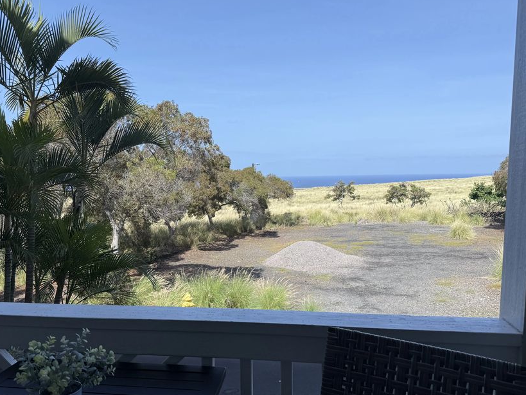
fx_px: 456
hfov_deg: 59.8
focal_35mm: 30
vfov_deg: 46.6
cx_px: 229
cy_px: 230
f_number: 1.78
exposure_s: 1/3425
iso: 80
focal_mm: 6.76
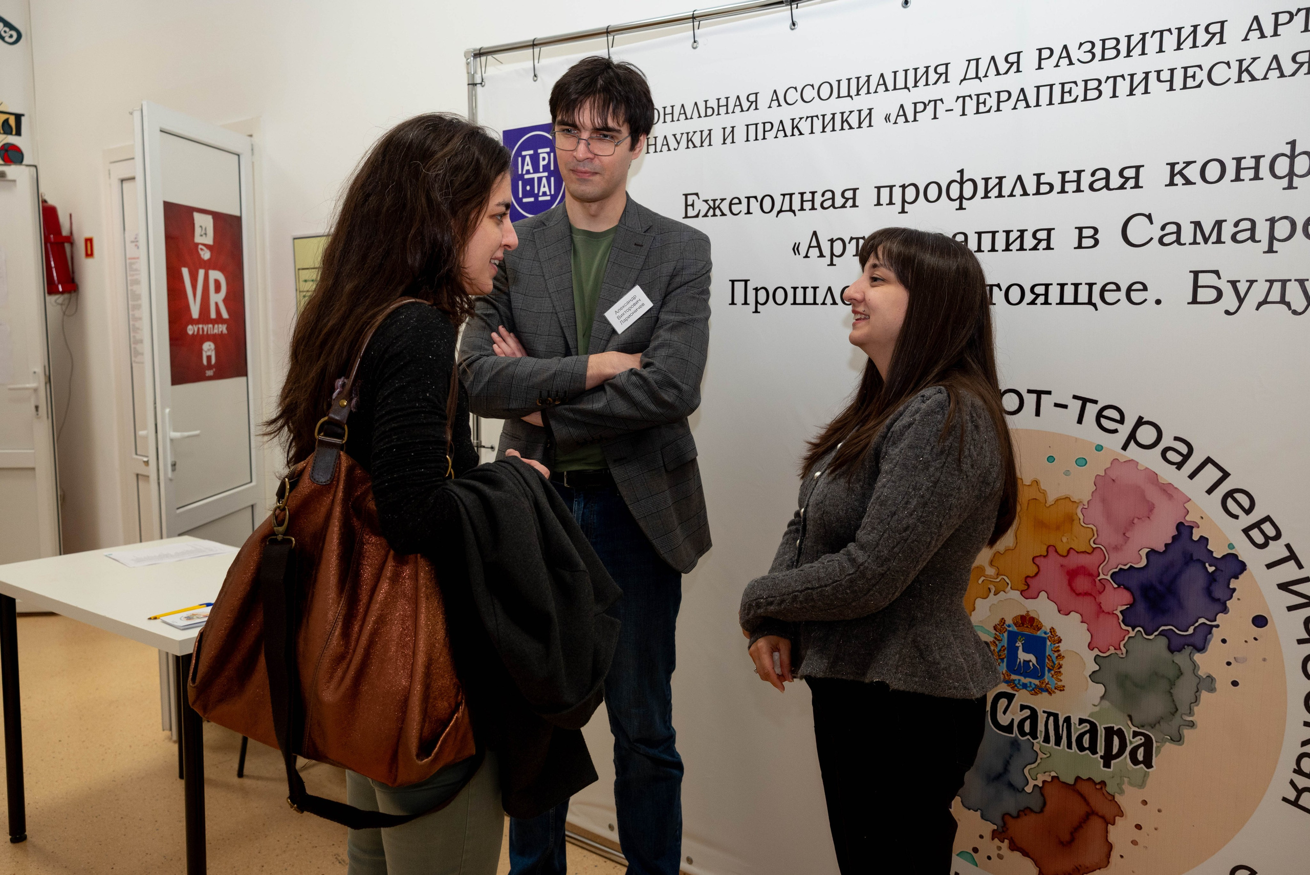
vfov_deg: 46.4
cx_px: 655
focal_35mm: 28
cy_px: 438
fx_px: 1019
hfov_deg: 65.5
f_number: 4.5
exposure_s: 1/125
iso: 1000
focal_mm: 28
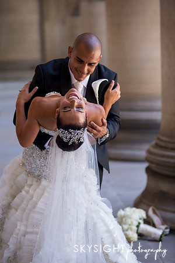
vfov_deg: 18.3
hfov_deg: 12.2
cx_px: 88
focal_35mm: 112
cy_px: 132
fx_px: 817
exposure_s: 1/400
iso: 500
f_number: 3.2
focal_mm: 112
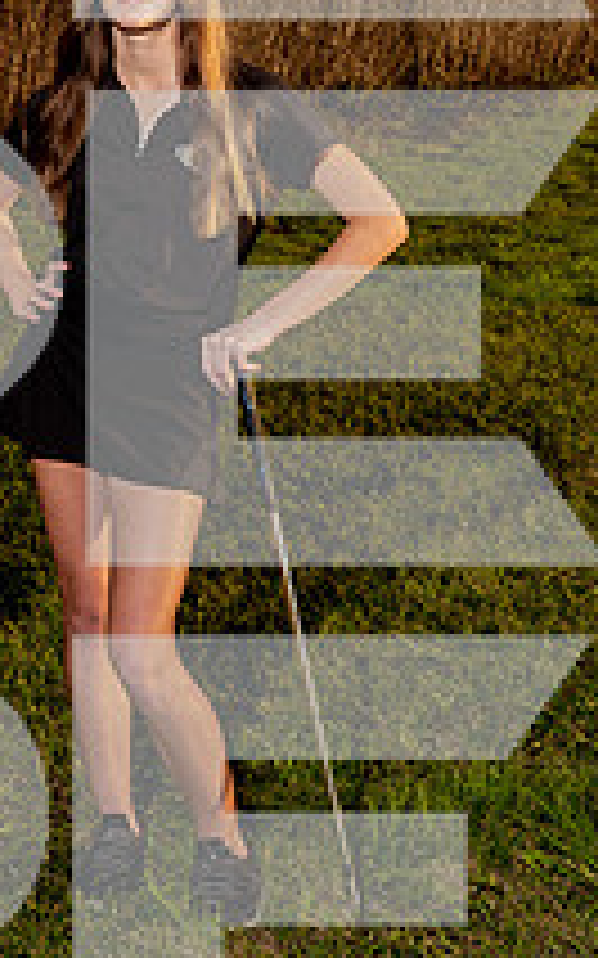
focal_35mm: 100
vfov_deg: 20.7
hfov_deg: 11.9
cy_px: 331
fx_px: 2609
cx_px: -540
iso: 100
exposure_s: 1/250
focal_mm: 36
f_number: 8
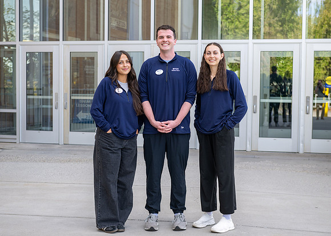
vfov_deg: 21.3
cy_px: 115
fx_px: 627
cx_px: 154
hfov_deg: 29.6
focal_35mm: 67
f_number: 4
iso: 200
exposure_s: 1/320
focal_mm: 60
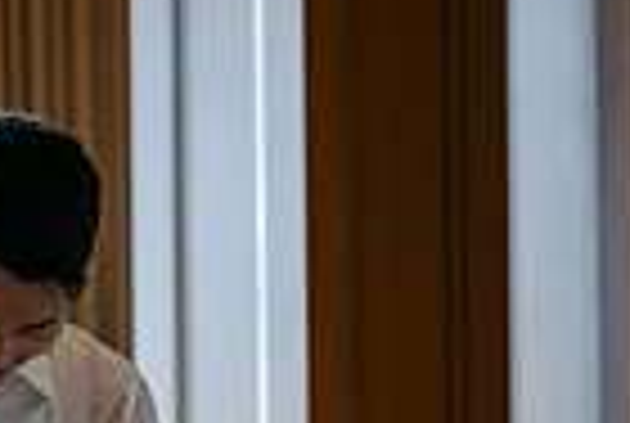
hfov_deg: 9.7
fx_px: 3683
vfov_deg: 6.5
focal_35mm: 210
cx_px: -58
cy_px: 439
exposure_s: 1/125
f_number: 1.8
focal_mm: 50
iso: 160
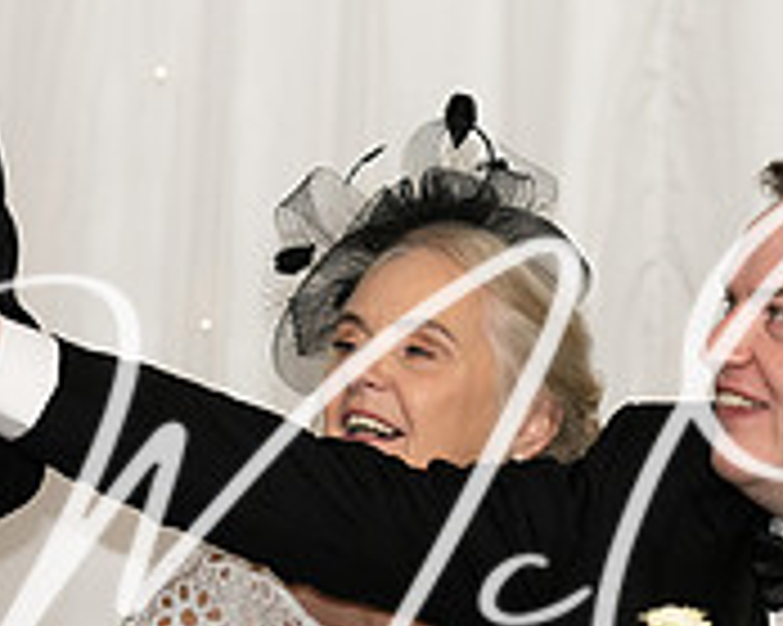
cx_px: 148
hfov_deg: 4.2
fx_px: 10608
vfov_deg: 3.4
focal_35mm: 458
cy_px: -29
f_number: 2.8
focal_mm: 112
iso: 400
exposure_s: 1/160
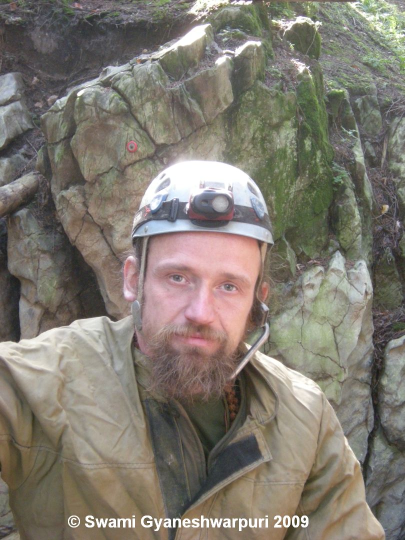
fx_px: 952
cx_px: 202
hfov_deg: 24.0
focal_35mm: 61
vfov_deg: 31.7
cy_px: 270
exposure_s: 1/9.3
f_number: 4.1
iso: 400
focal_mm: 10.1
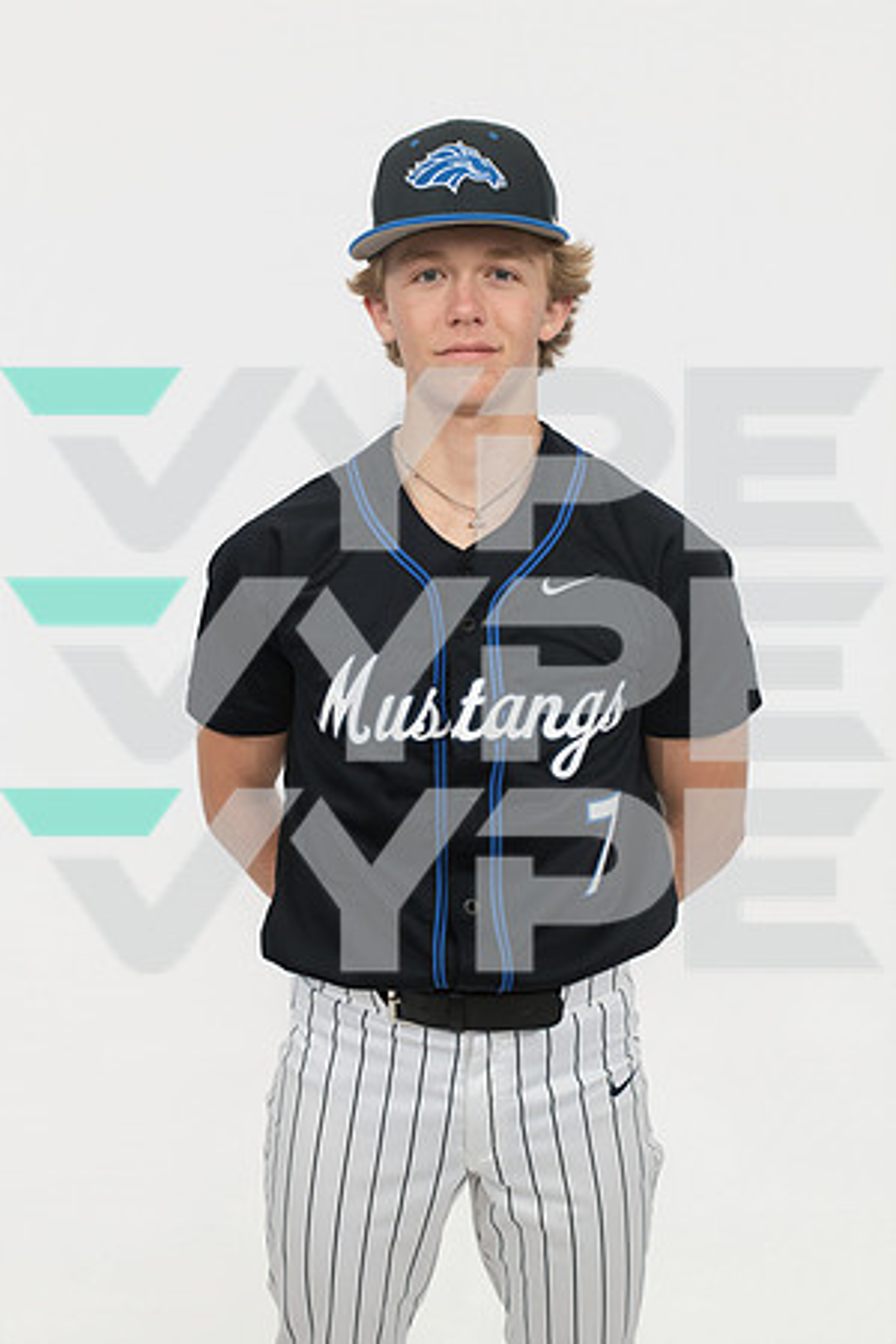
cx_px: 448
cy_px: 672
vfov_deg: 48.5
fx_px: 1493
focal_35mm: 40
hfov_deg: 33.4
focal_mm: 40
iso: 250
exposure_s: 1/250
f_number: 8
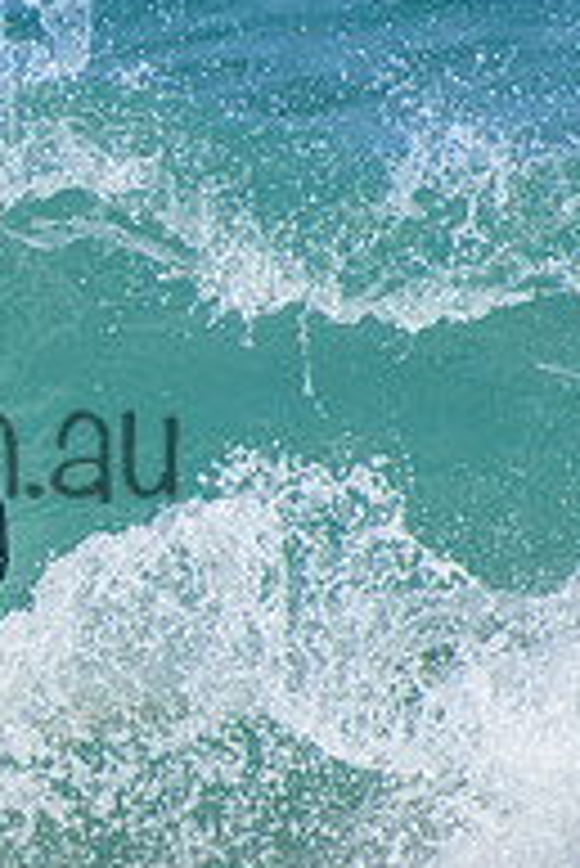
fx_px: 43491
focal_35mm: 1803
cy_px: 394
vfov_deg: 1.1
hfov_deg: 0.8
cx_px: -297
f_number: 5.6
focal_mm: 400
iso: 360
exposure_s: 1/2000
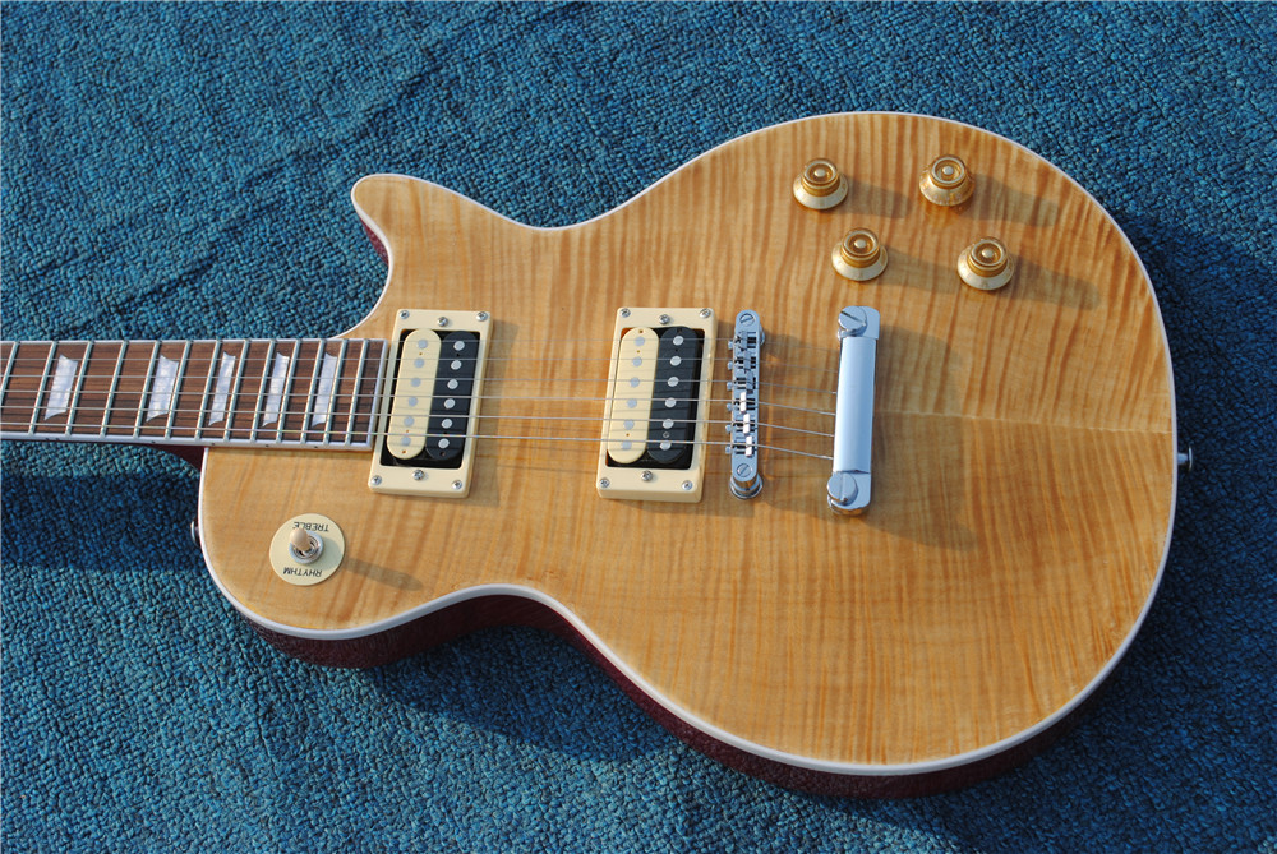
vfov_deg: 23.8
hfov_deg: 35.0
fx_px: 2024
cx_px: 638
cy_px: 427
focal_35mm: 57
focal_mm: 38
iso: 100
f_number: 7.1
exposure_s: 1/200
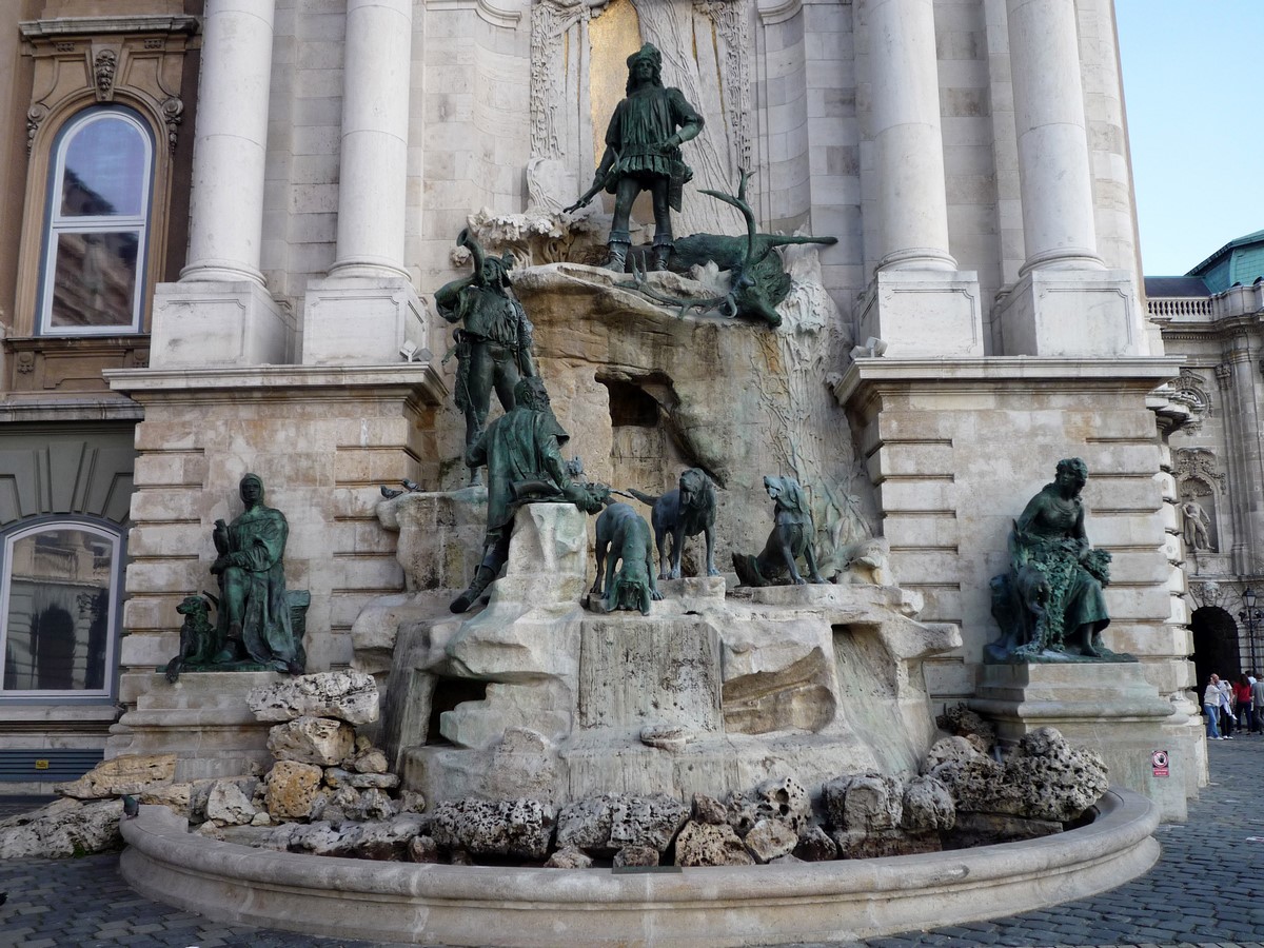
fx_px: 1095
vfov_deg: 46.8
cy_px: 474
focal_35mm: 30
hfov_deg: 60.0
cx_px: 632
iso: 100
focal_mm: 5.3
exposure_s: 1/250
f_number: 3.4
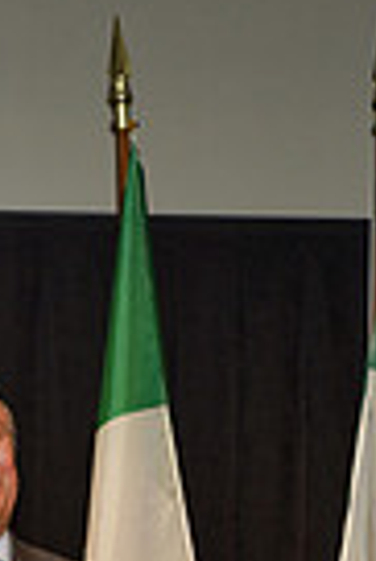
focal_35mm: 165
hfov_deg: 8.3
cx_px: -21
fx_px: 2578
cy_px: 866
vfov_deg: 11.8
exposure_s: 1/60
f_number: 5
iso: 200
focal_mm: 50
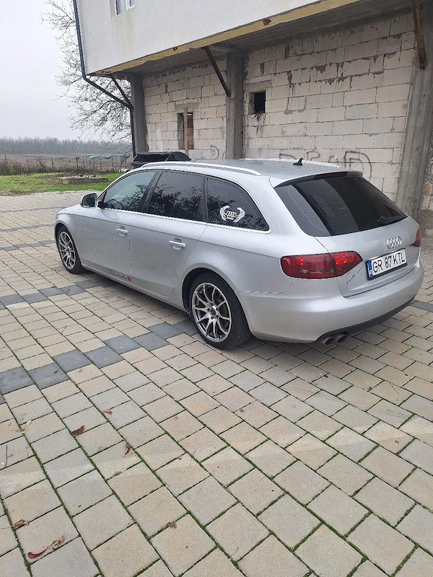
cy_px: 288
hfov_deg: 58.9
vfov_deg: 73.9
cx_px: 216
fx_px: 384
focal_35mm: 23
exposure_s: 1/156
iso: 40
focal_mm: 5.54
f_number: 1.8
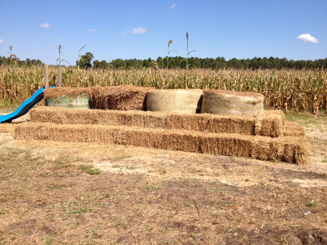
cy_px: 122
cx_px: 164
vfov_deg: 40.7
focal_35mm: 35
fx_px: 331
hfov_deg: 52.6
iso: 64
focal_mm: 4.28
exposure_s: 1/1727
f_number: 2.4
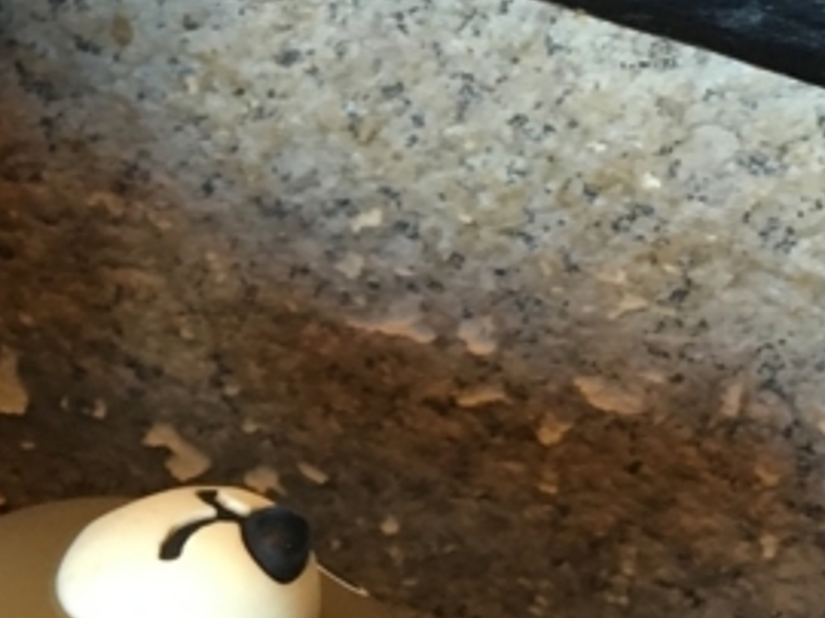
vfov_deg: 13.1
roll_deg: -10.2
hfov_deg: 17.1
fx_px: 2619
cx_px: -153
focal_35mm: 110
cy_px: 753
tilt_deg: -41.3
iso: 100
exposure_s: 1/30
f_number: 2.2
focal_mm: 4.15
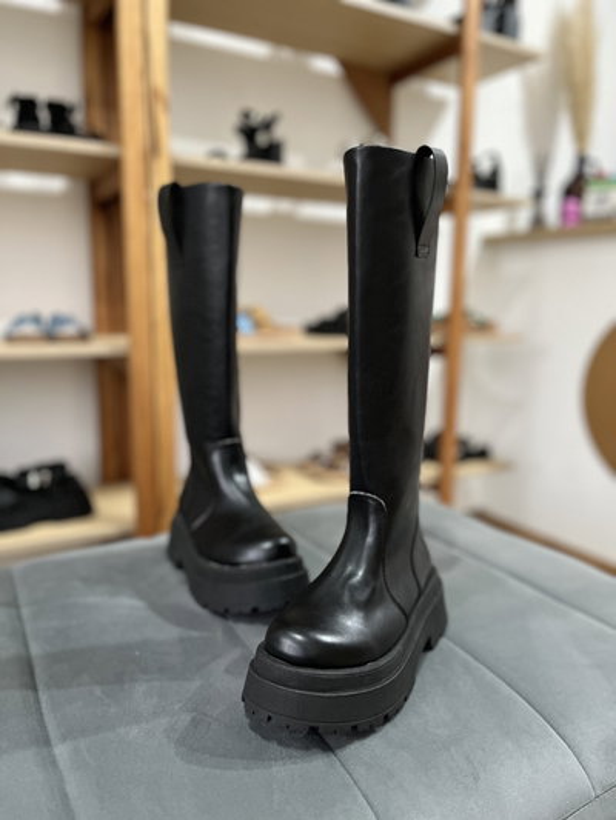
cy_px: 410
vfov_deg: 67.3
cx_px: 308
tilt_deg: -10.5
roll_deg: -0.4
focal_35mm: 26
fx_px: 617
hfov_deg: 53.1
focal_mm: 5.1
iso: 640
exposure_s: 1/33
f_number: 1.6
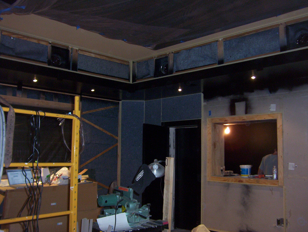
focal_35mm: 36
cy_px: 116
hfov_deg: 51.2
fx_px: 321
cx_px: 154
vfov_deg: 39.8
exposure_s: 1/30
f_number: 2.76
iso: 140
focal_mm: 5.54
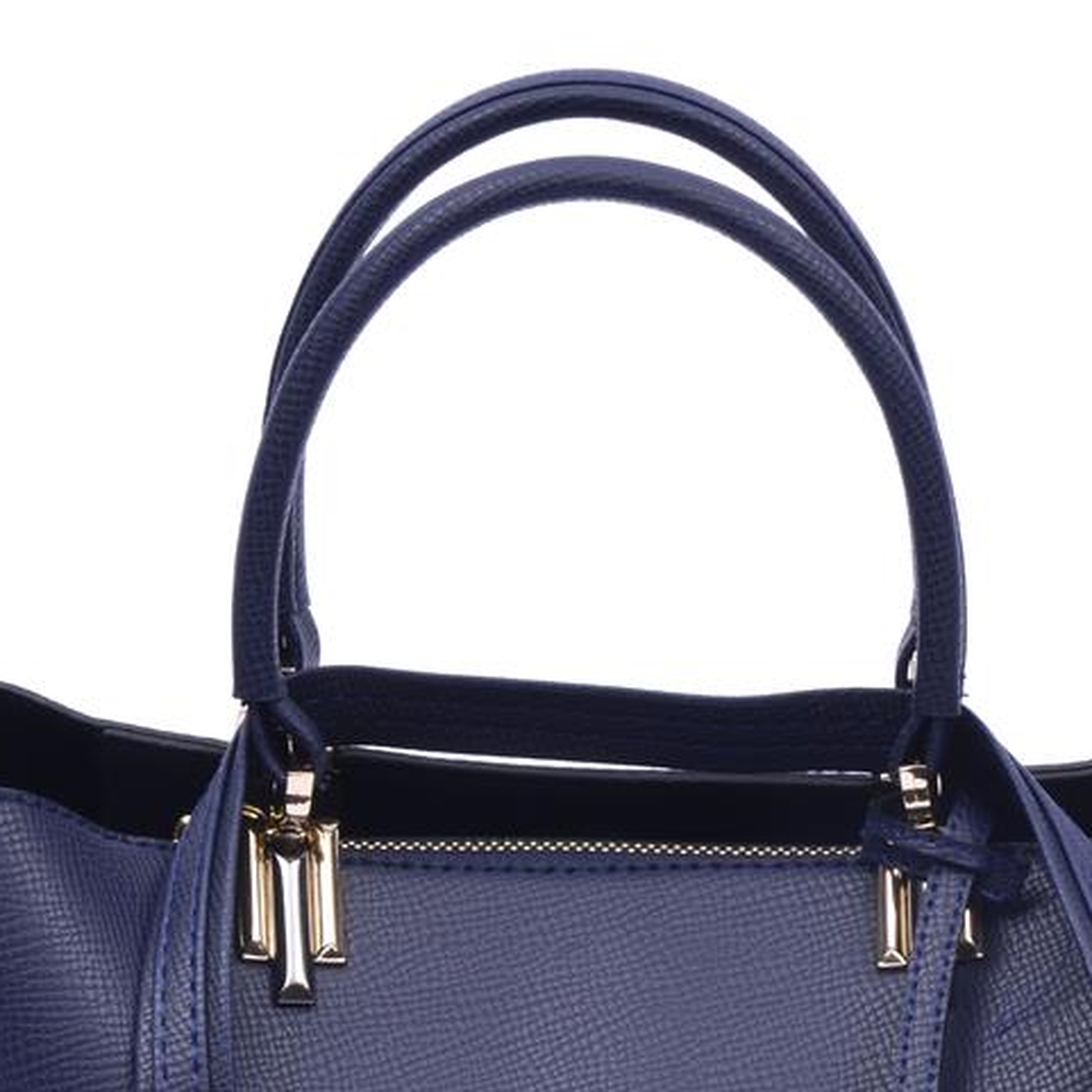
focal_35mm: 270
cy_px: 1067
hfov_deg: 6.5
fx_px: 9636
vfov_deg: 6.5
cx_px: 572
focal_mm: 85
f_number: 22
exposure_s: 1/160
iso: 200
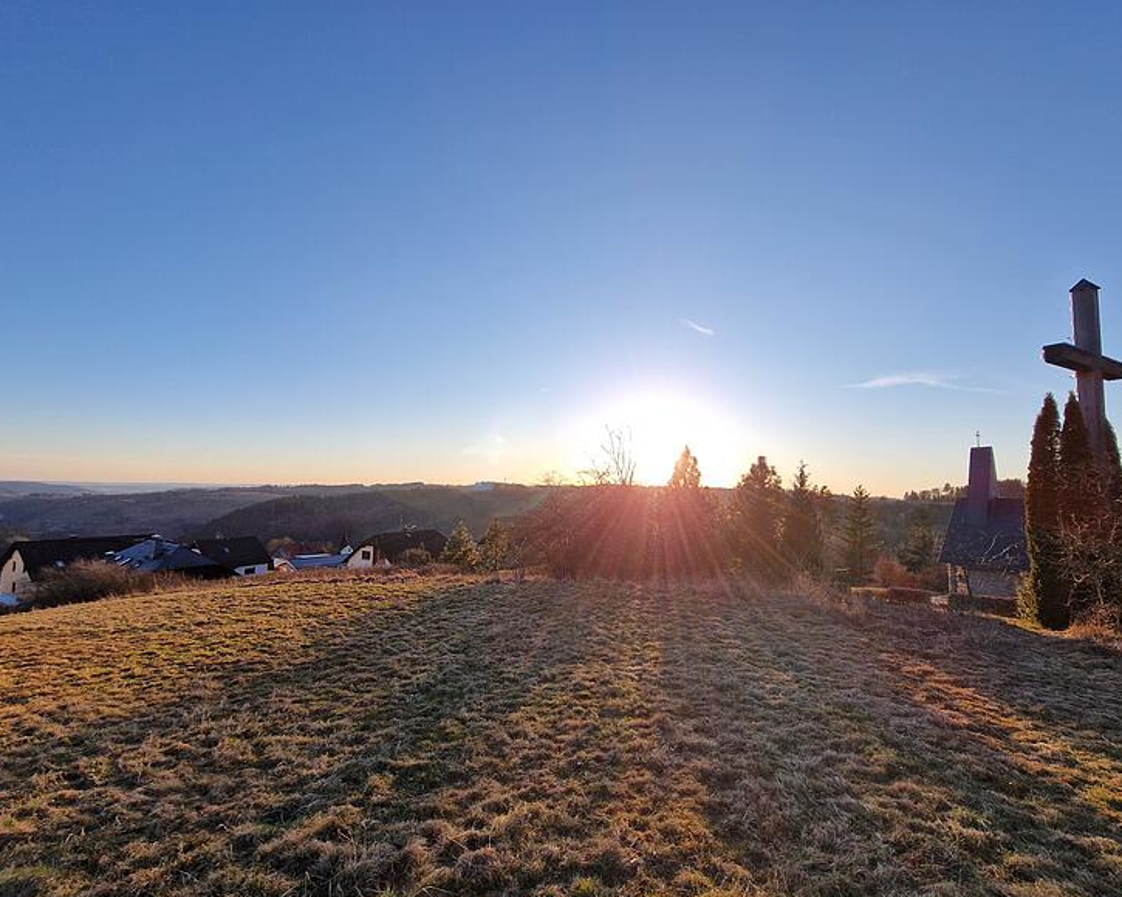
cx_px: 574
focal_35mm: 14
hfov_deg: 100.7
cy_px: 459
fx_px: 465
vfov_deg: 88.0
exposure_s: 1/1160
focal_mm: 2.2
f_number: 2.2
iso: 50
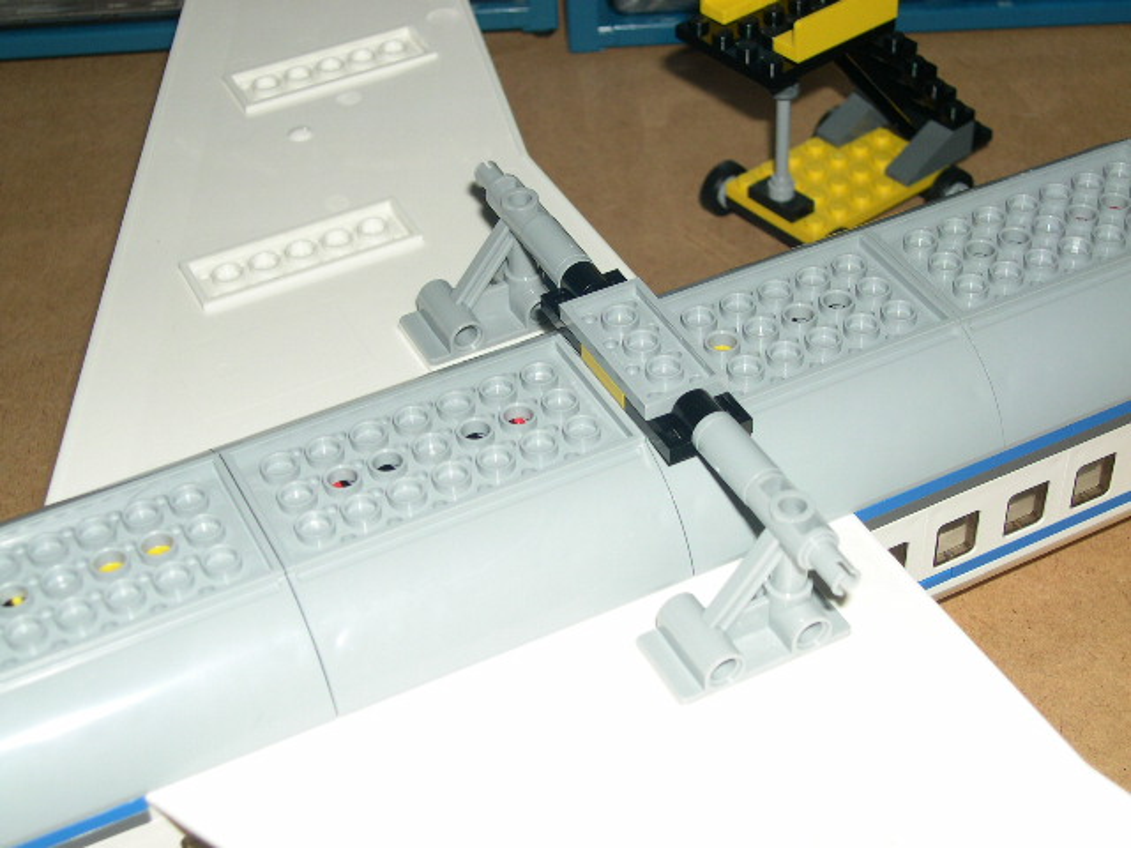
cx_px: 566
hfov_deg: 33.8
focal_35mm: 57
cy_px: 424
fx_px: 1862
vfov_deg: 25.7
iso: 100
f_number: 3.4
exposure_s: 1/60
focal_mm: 12.2
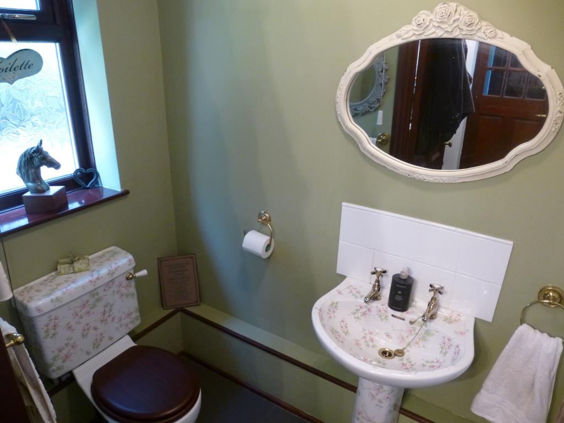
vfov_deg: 56.8
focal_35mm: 24
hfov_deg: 71.6
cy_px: 212
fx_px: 391
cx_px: 282
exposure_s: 1/15
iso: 400
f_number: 3.3
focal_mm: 4.3
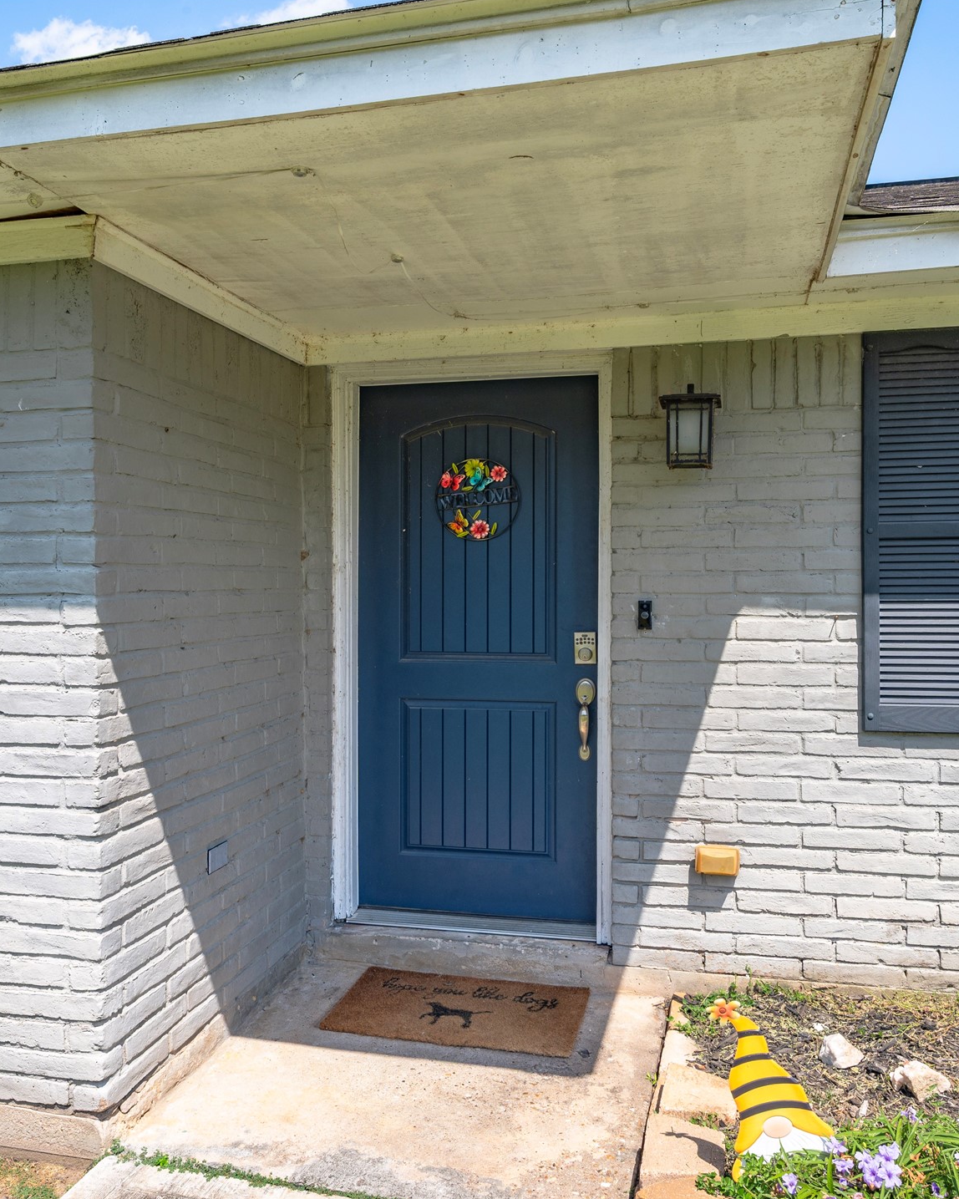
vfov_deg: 64.1
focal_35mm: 27
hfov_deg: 53.2
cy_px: 597
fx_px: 958
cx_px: 490
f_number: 14
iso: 125
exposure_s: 1/80
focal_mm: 19
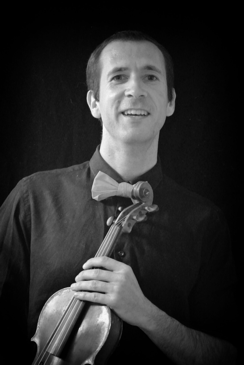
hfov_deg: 16.9
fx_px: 821
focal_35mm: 81
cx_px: 122
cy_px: 182
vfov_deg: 25.0
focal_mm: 30
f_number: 3.8
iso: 6400
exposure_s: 1/40
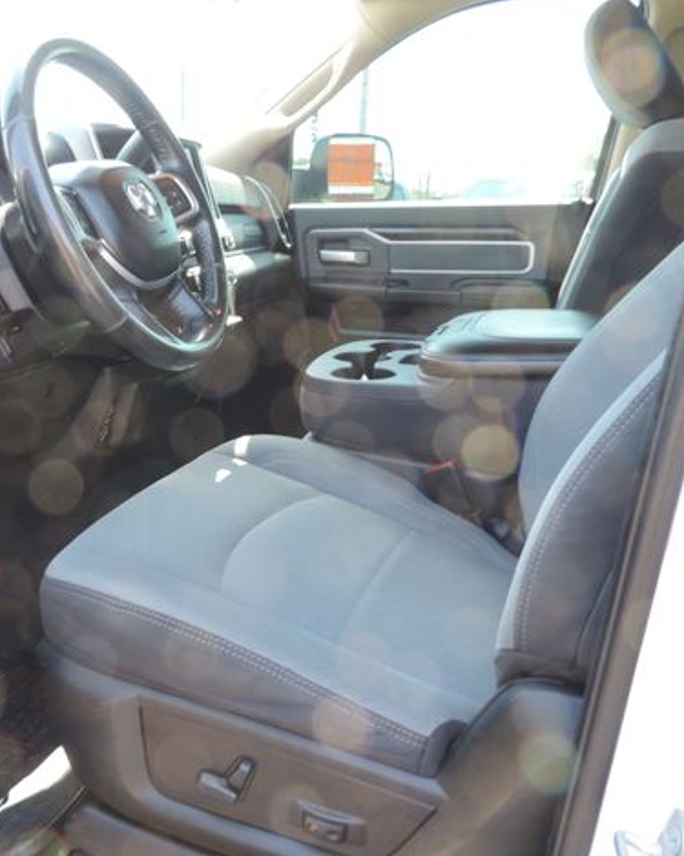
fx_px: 810
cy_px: 423
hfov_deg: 45.2
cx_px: 239
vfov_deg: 55.7
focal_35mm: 32
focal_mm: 4.3
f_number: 3
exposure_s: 1/30
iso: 100
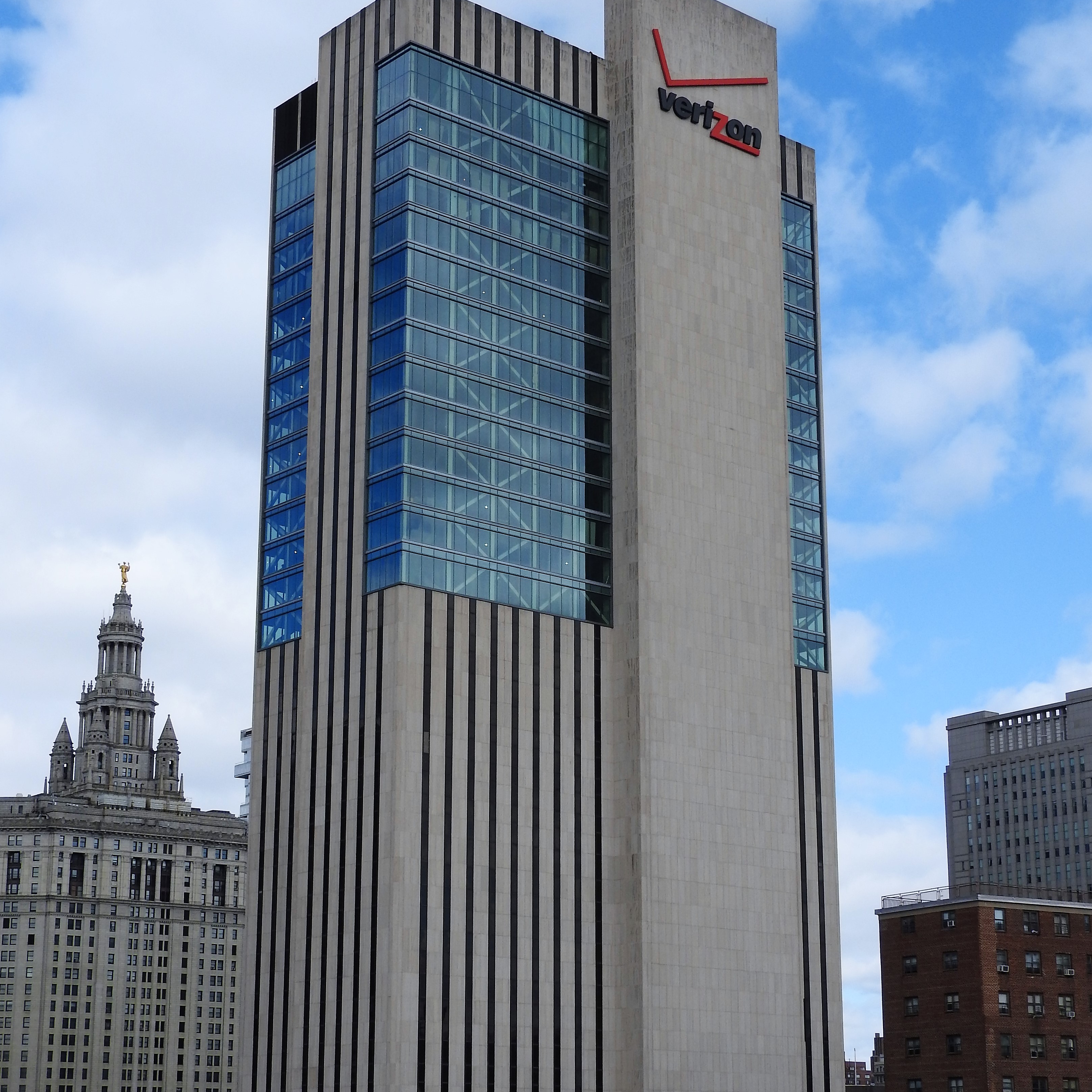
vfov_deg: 29.1
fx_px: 2106
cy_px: 573
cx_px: 546
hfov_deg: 29.1
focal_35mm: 59
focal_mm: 9
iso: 100
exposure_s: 1/1000
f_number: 4
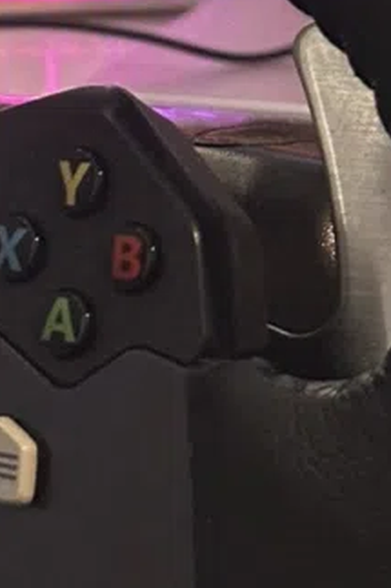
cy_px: 156
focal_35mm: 211
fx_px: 3441
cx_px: -500
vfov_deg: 9.7
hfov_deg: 6.2
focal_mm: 6.86
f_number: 1.78
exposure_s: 1/30
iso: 640
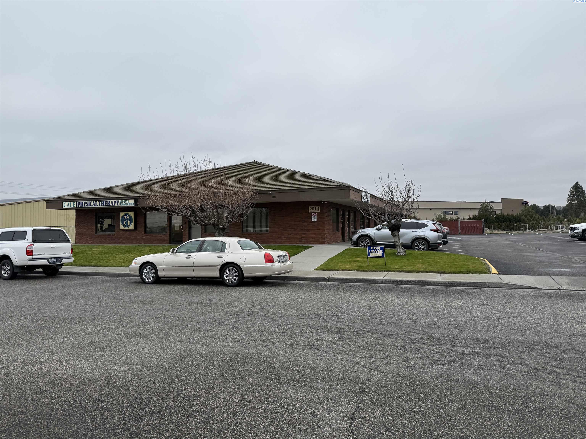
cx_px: 293
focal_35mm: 24
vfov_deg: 56.8
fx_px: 406
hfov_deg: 71.6
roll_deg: +0.3
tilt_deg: +1.0
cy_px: 220
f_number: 1.78
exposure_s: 1/2445
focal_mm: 6.76
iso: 80
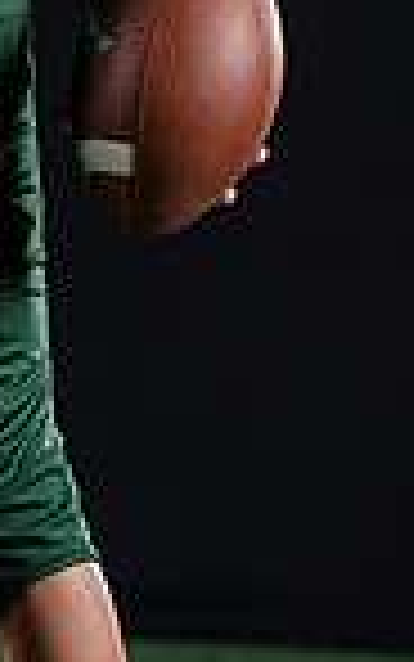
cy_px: -230
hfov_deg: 3.4
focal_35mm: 383
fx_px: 6907
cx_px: -117
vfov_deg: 5.4
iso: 200
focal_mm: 123
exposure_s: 1/160
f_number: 4
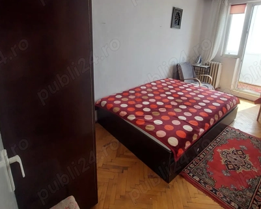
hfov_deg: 83.2
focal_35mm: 19
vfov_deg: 69.6
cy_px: 77
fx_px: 147
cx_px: 124
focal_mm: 1.74
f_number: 2.2
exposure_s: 1/100
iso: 80
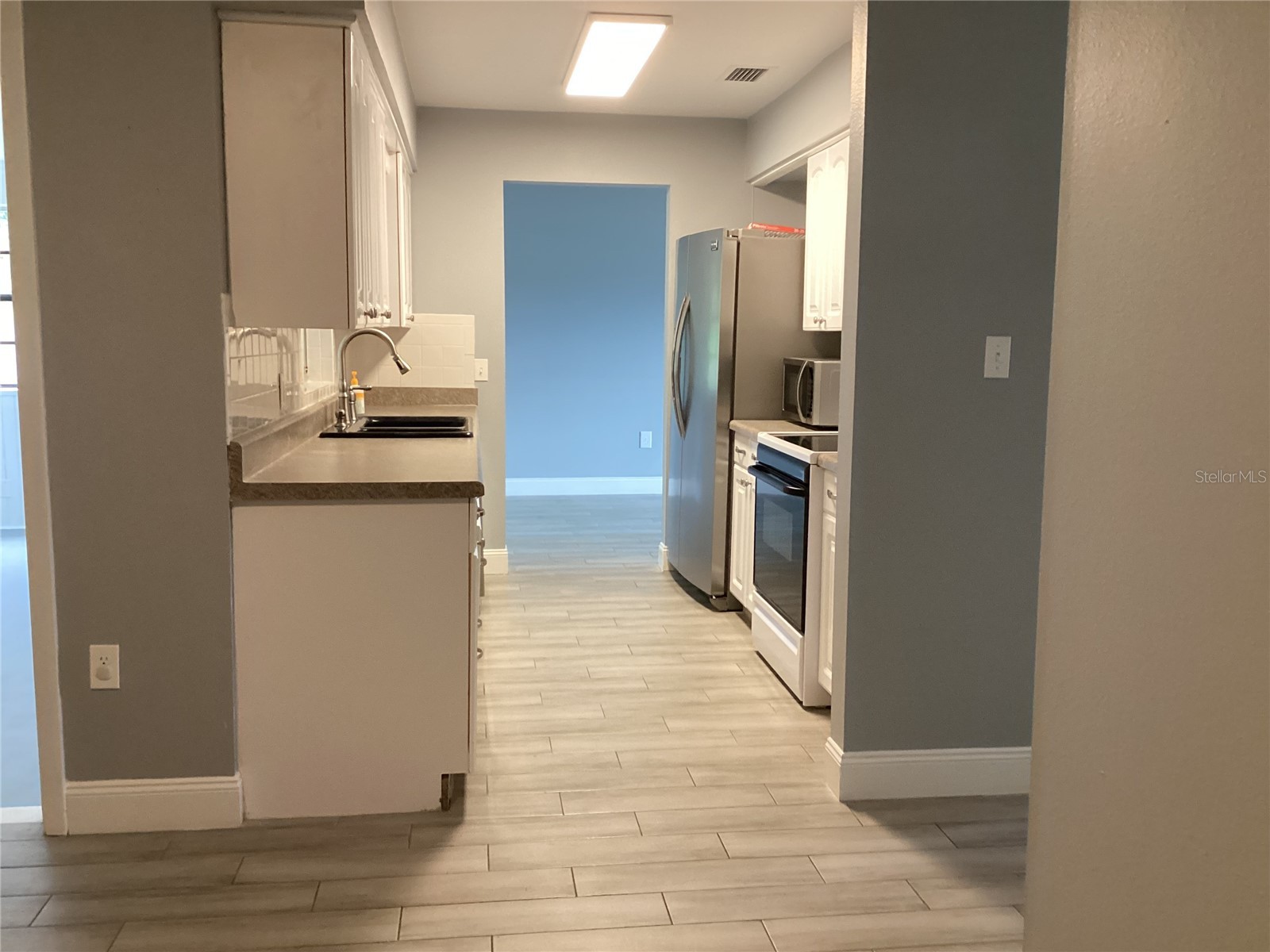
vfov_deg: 45.4
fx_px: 1137
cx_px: 635
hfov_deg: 58.4
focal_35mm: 31
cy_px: 476
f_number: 2.4
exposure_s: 1/60
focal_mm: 3.3
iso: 400
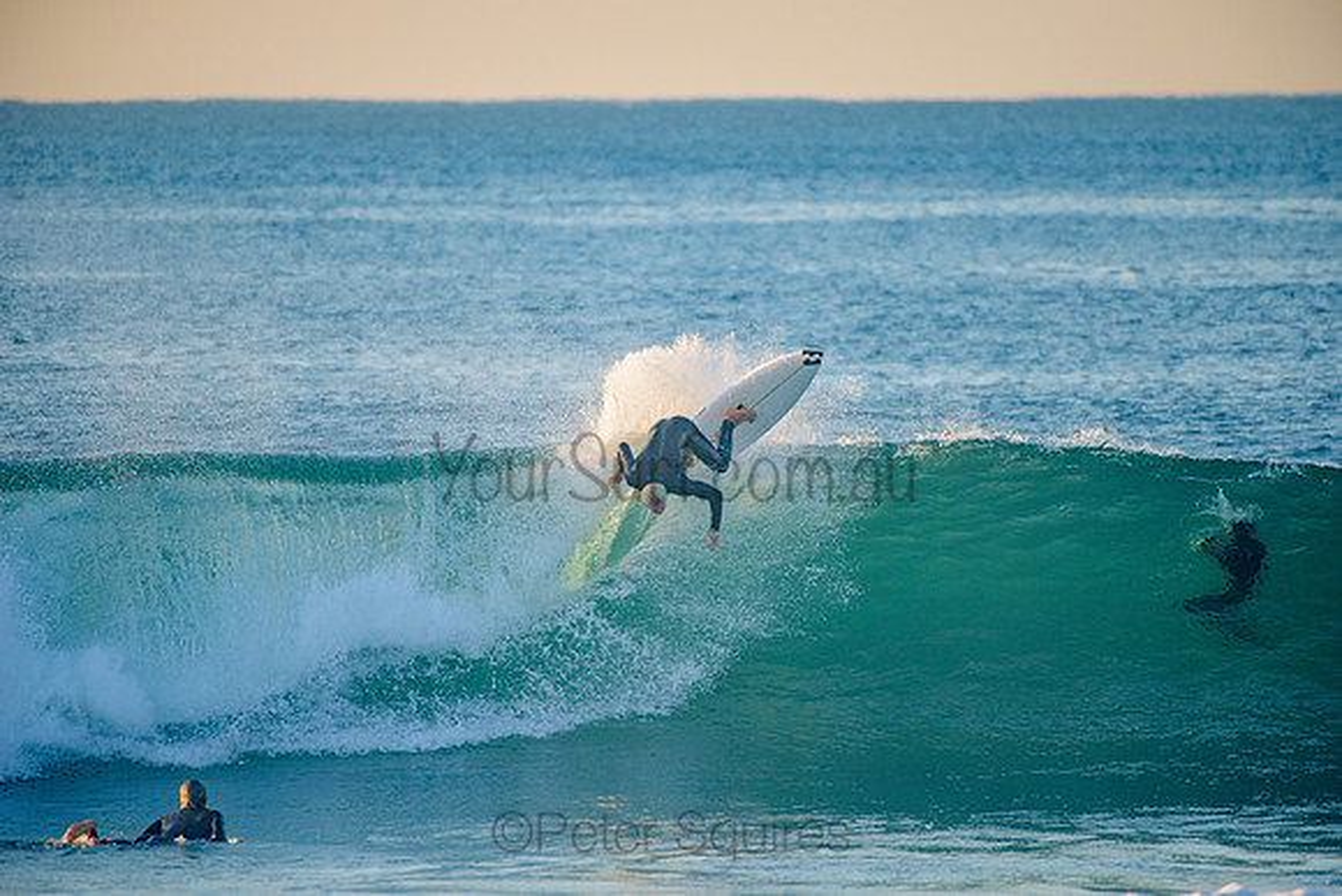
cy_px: 448
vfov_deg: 2.8
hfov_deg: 4.1
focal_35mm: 500
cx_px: 671
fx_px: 18642
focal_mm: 500
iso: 640
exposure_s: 1/1250
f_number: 5.6
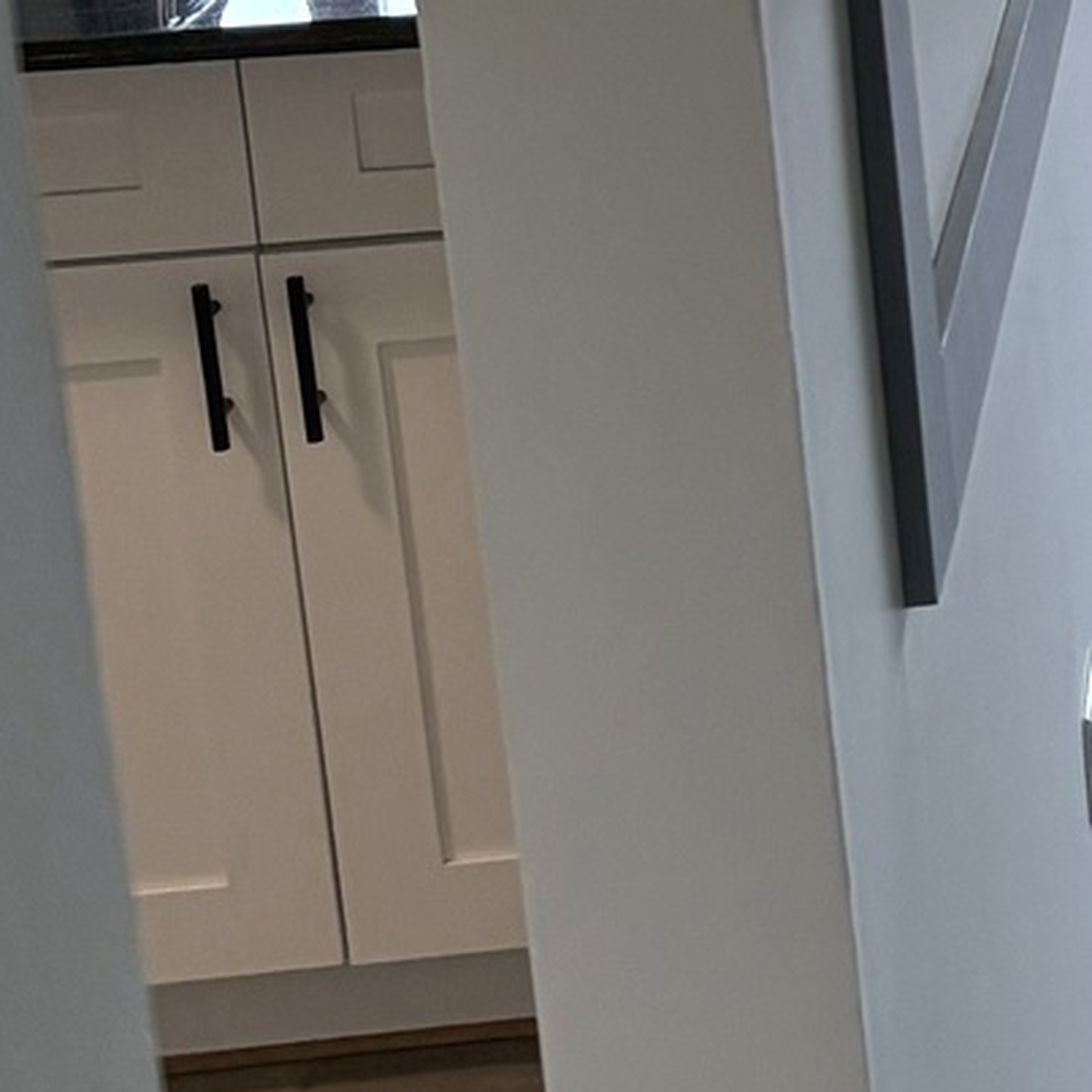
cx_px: 1833
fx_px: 2927
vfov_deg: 19.6
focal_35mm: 82
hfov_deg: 17.9
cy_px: -298
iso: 160
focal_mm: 5.96
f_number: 1.6
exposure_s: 1/120
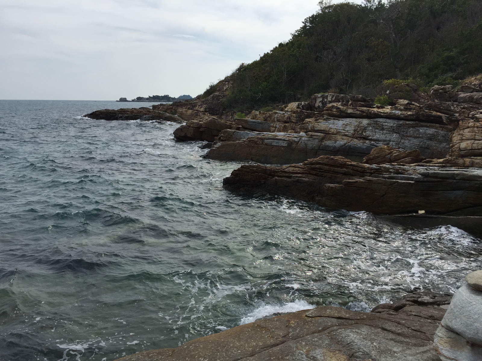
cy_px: 180
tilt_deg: -10.3
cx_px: 241
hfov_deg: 61.7
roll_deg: -0.8
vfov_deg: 48.2
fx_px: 404
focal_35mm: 29
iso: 32
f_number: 2.2
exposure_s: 1/3300
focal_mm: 4.15
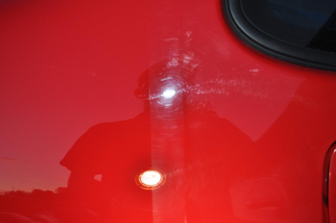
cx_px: 168
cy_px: 112
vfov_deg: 28.0
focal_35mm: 48
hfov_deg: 41.2
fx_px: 447
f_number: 4.8
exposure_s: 1/200
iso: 280
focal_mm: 32
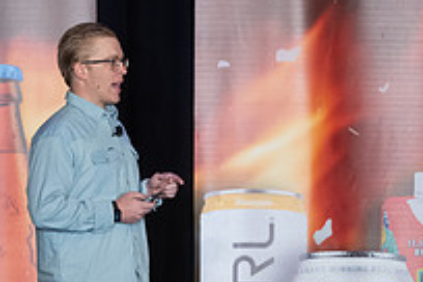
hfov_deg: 3.6
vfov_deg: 2.4
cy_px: 227
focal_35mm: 580
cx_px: 120
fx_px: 6814
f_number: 2.8
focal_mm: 200
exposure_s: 1/200
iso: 2500
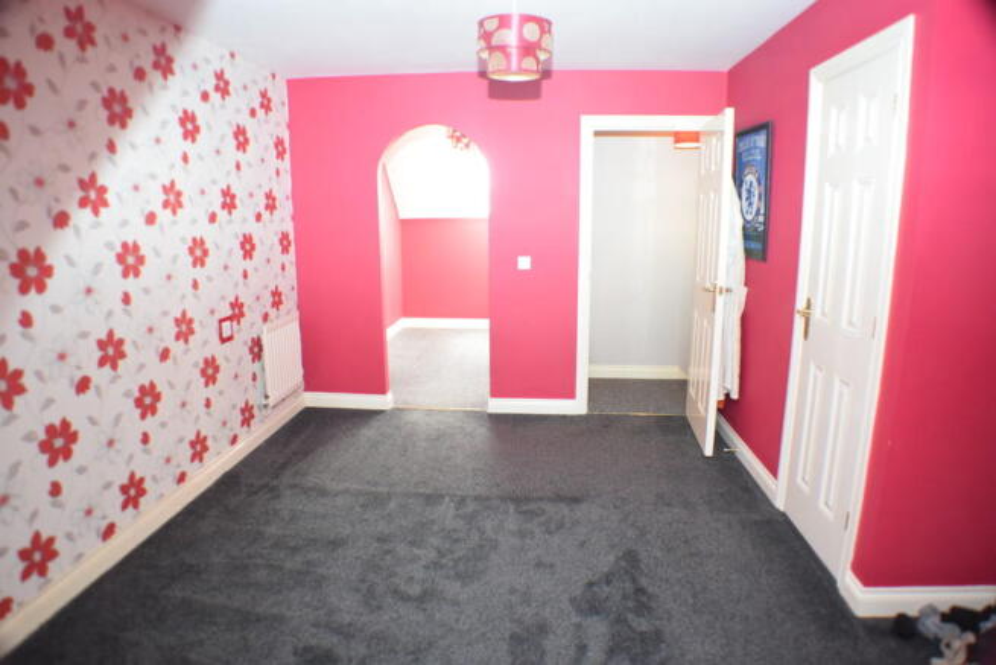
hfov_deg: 67.4
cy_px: 332
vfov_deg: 48.0
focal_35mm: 27
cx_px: 498
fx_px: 747
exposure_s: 1/60
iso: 1600
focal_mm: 18
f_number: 3.5
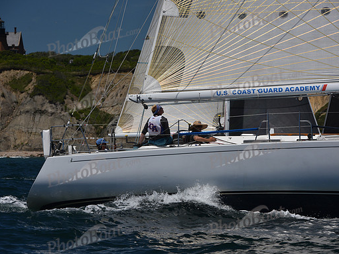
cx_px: 175
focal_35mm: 191
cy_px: 126
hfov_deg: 10.4
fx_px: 1870
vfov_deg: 7.8
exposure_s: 1/800
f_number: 10
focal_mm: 175
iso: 250
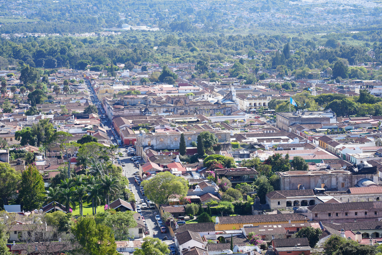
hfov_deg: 19.5
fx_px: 1114
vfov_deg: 13.0
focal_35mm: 105
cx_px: 191
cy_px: 128
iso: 100
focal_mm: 105
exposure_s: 1/160
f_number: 5.6
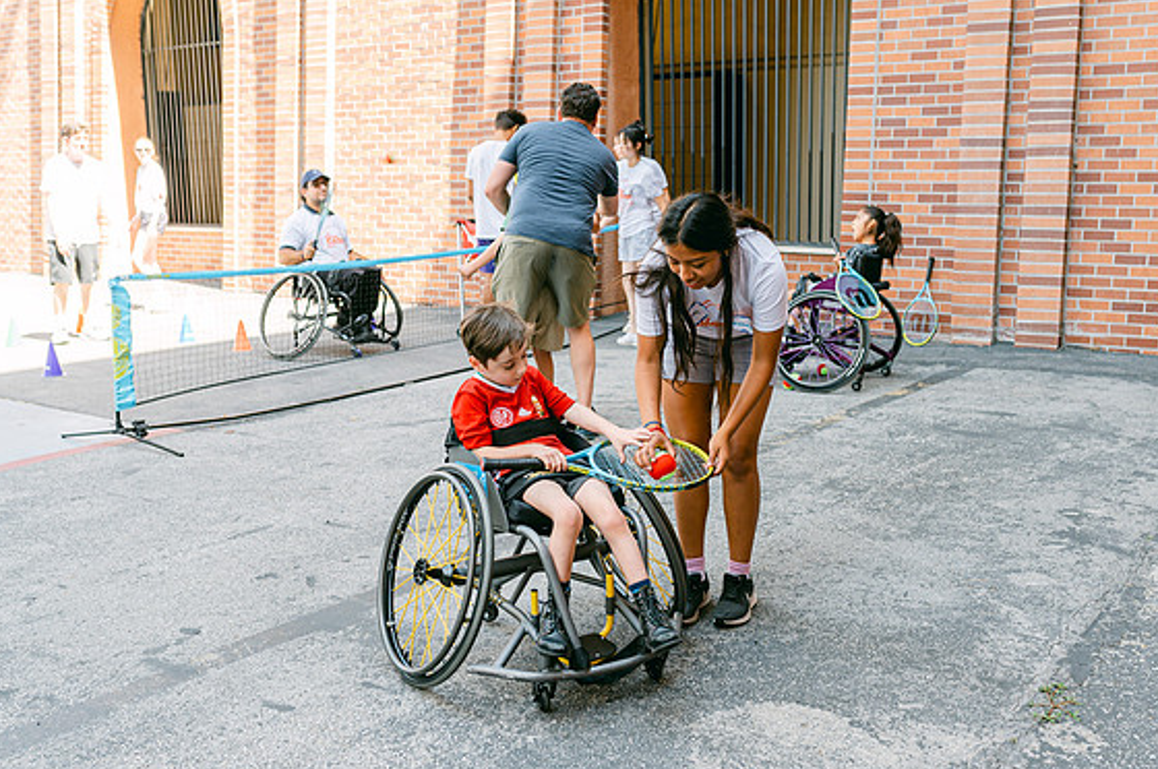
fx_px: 1285
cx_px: 626
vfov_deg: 33.3
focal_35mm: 40
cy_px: 379
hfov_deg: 48.5
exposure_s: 1/125
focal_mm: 35
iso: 125
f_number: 4
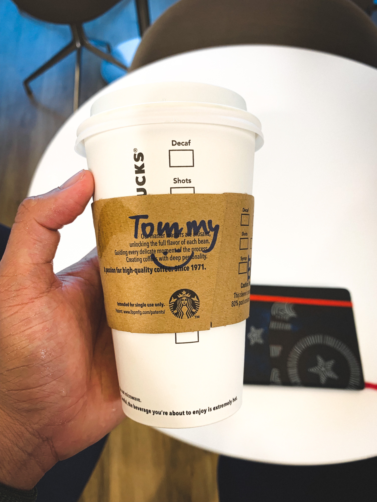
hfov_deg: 53.1
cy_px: 251
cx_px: 188
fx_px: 378
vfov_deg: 67.3
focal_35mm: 26
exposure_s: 1/50
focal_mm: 4.25
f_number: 1.8
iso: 80
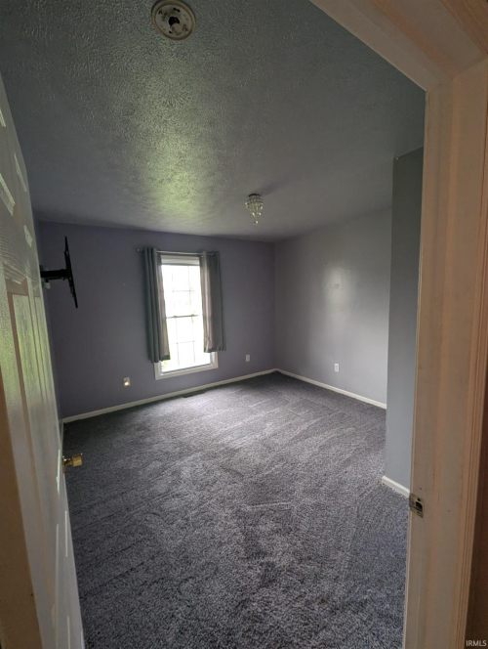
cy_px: 324
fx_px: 244
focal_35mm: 13
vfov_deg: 106.1
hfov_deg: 90.1
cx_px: 244
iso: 271
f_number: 2.2
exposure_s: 1/23.8
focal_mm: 1.95
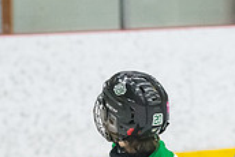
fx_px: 2973
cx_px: 123
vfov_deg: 3.0
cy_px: 208
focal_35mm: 455
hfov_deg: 4.5
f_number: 2.8
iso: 4000
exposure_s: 1/800
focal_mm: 100
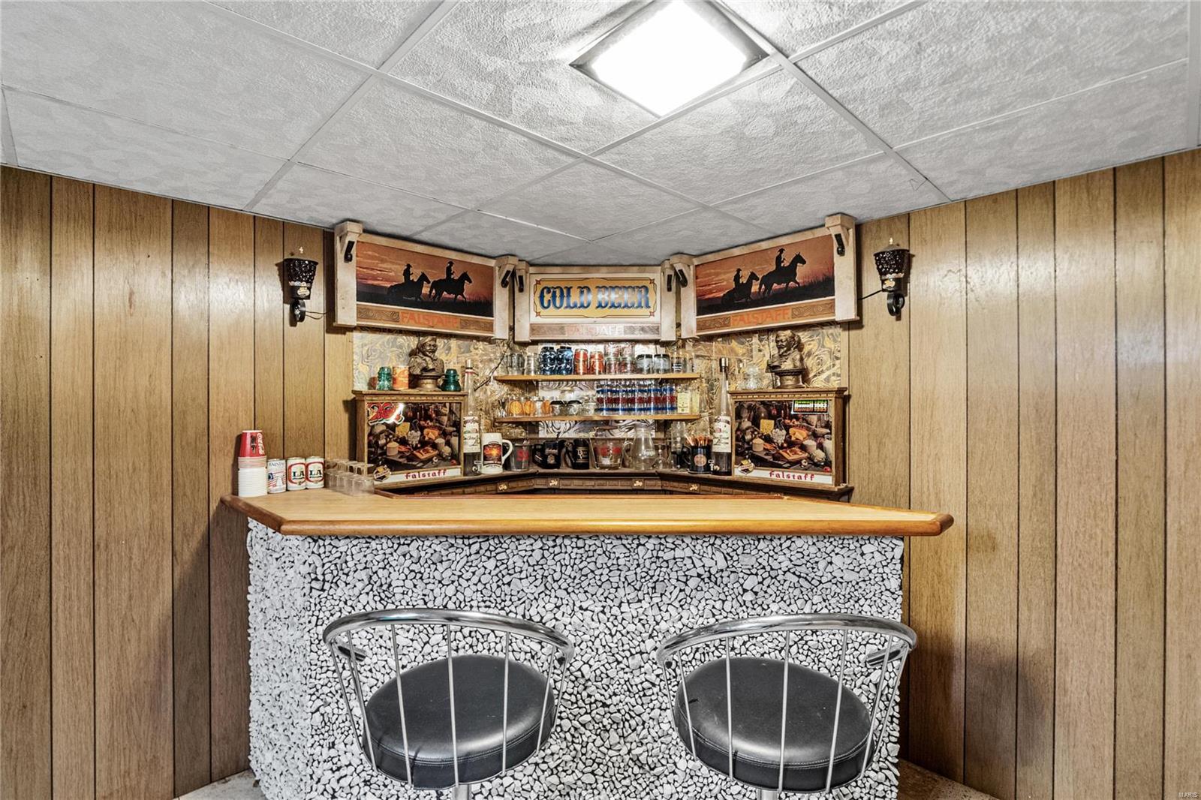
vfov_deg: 73.7
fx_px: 534
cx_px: 600
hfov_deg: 96.7
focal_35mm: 16
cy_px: 400
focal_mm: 8
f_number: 8
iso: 400
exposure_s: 2
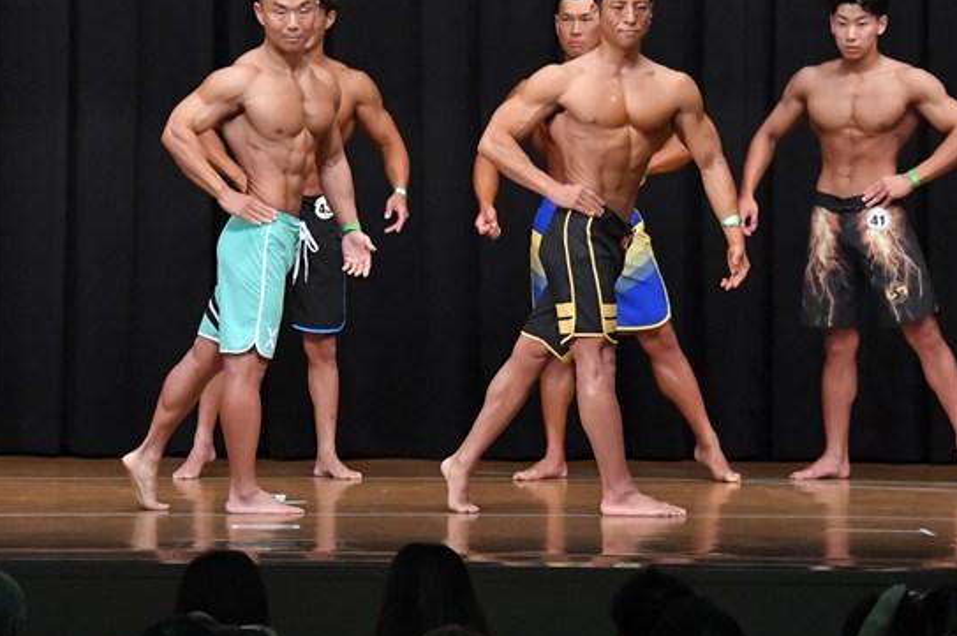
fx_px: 6374
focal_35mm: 240
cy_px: 268
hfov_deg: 8.6
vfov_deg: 5.7
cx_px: 278
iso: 8000
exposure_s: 1/400
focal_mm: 112
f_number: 5.6
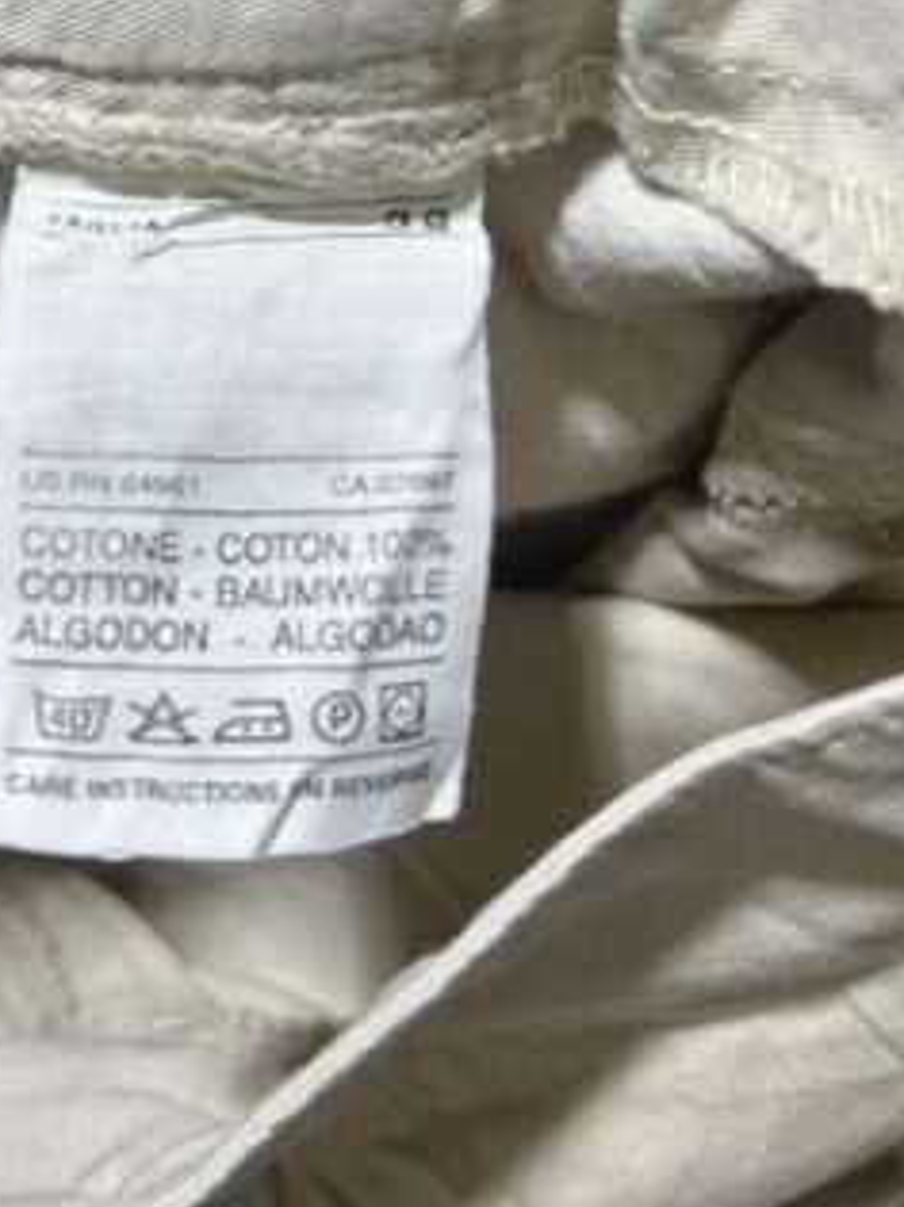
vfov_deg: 42.3
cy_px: 389
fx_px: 1533
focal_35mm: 44
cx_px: 276
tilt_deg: -50.6
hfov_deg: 32.5
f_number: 1.5
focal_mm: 5.7
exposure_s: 1/100
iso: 40
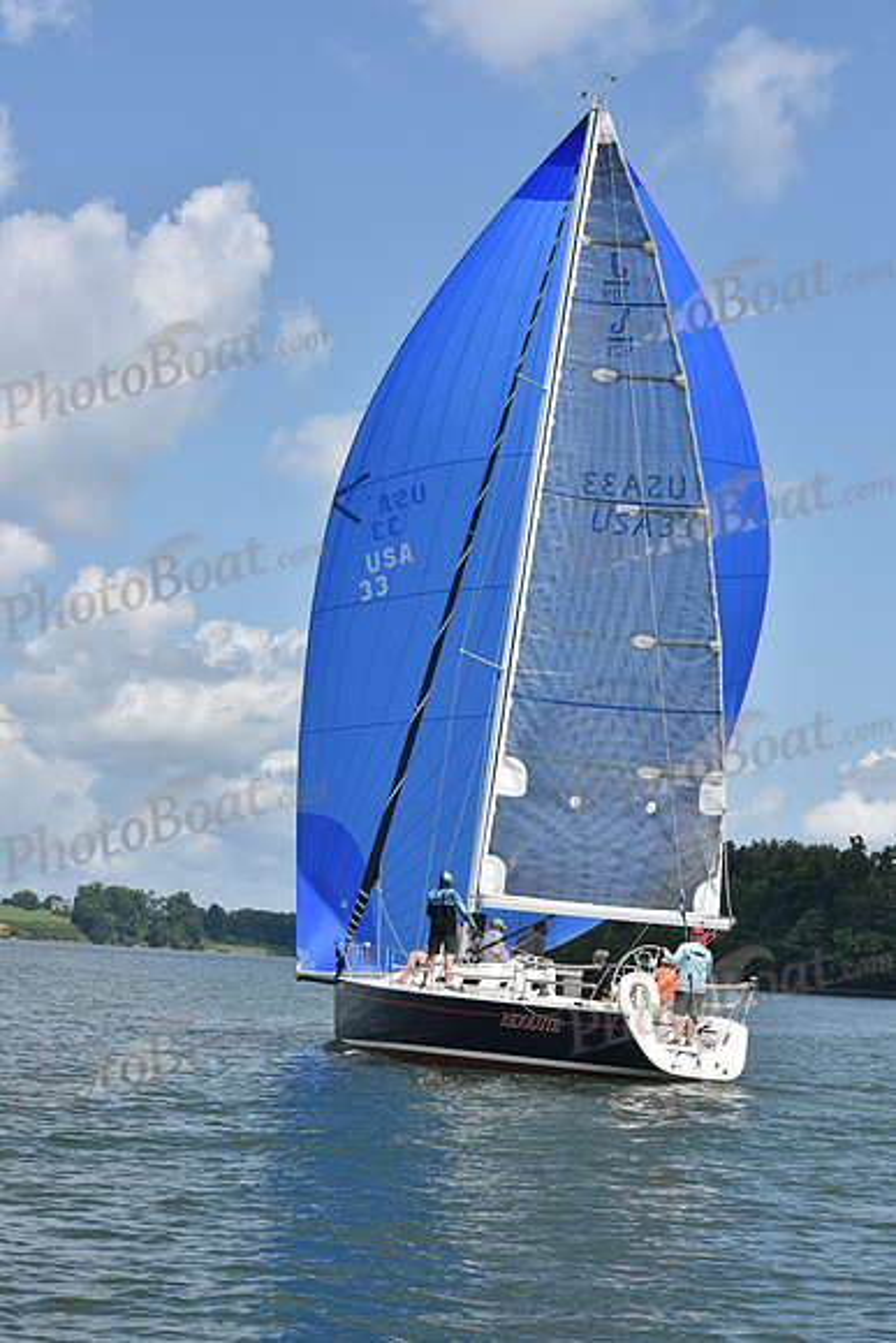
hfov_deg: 19.5
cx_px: 448
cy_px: 672
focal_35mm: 70
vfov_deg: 28.8
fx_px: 2612
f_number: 11
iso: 320
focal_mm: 70
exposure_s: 1/800
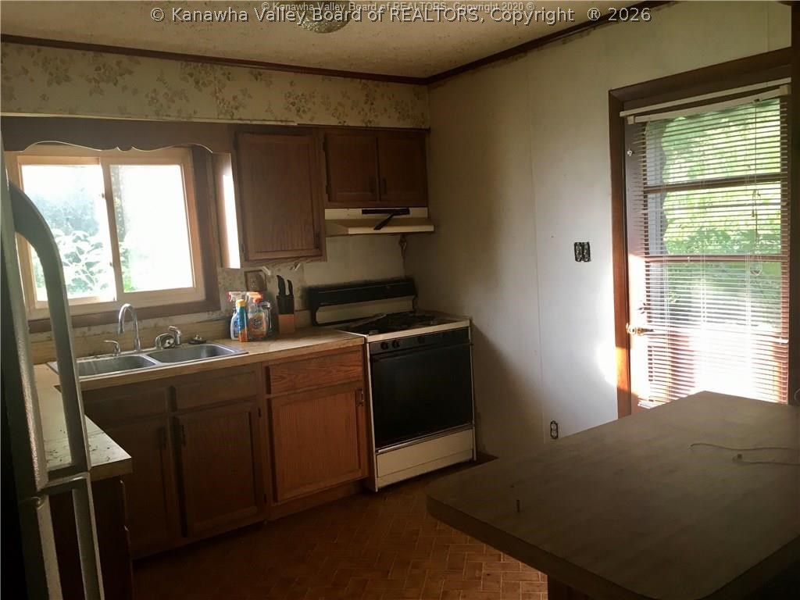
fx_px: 670
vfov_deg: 48.2
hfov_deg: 61.7
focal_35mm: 29
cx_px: 400
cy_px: 300
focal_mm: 4.15
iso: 32
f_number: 2.2
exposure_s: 1/30
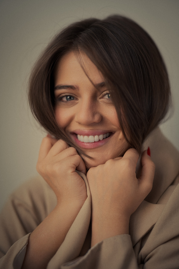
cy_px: 134
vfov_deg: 23.9
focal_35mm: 85
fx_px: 634
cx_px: 90
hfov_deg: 16.1
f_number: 1.4
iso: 125
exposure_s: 1/400
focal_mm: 85
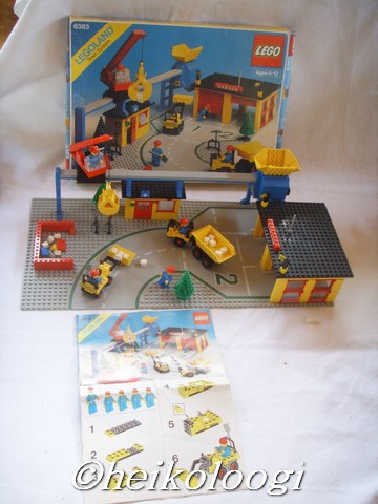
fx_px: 568
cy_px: 252
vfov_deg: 47.9
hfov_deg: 36.8
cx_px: 189
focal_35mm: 39
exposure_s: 1/45
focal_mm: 6.6
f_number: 3.5
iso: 152
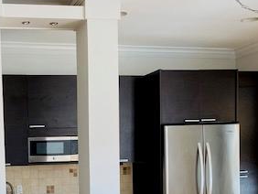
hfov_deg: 31.1
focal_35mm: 59
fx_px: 440
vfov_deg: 23.7
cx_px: 22
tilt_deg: -4.5
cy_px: 198
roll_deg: +1.5
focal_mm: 4.25
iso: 125
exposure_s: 1/105
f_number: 1.8
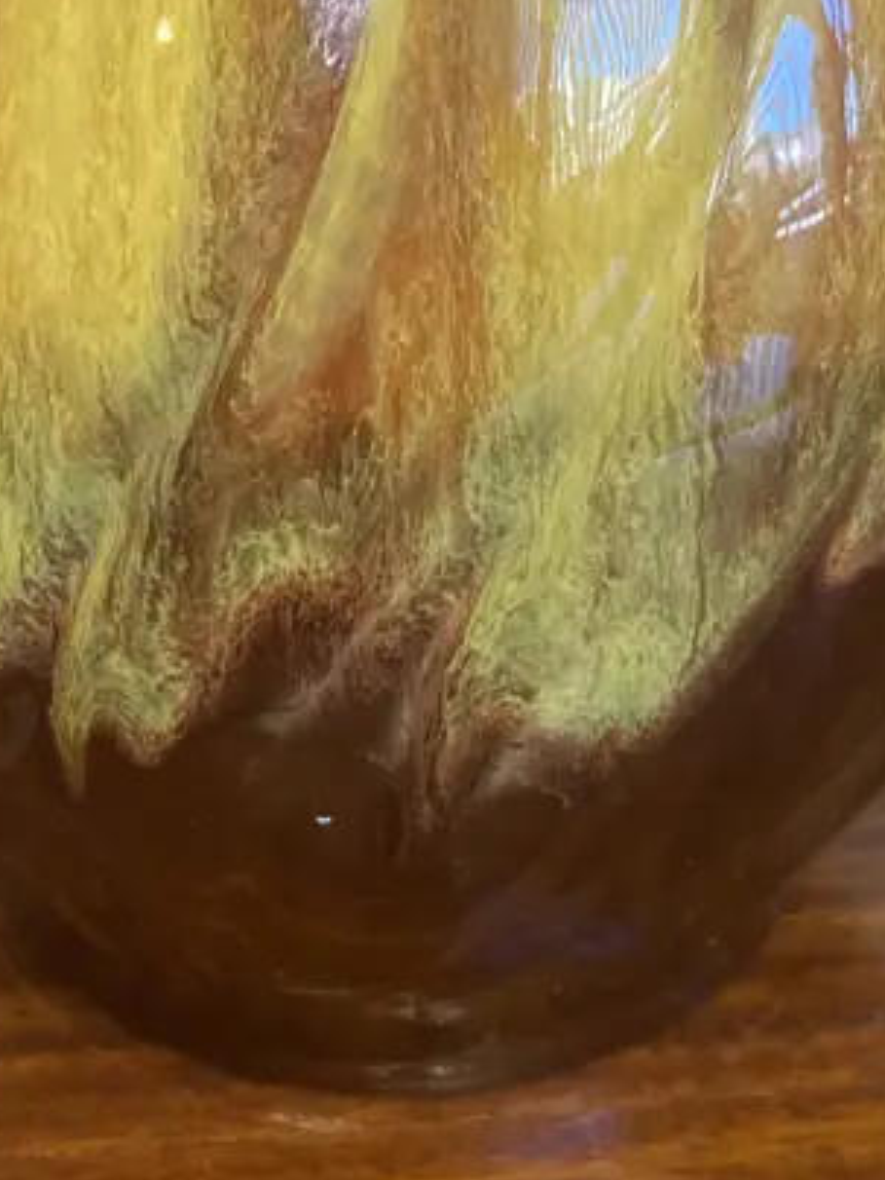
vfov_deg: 26.6
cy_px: 155
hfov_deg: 20.7
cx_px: 400
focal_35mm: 71
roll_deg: +0.2
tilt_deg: -23.7
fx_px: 2420
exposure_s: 1/60
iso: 160
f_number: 1.8
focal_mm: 3.99
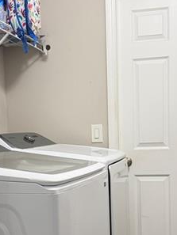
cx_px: 98
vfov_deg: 30.7
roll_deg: +1.7
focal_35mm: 62
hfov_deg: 23.7
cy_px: 175
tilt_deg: -6.7
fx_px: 422
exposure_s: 1/60
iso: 320
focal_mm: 6.76
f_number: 1.78
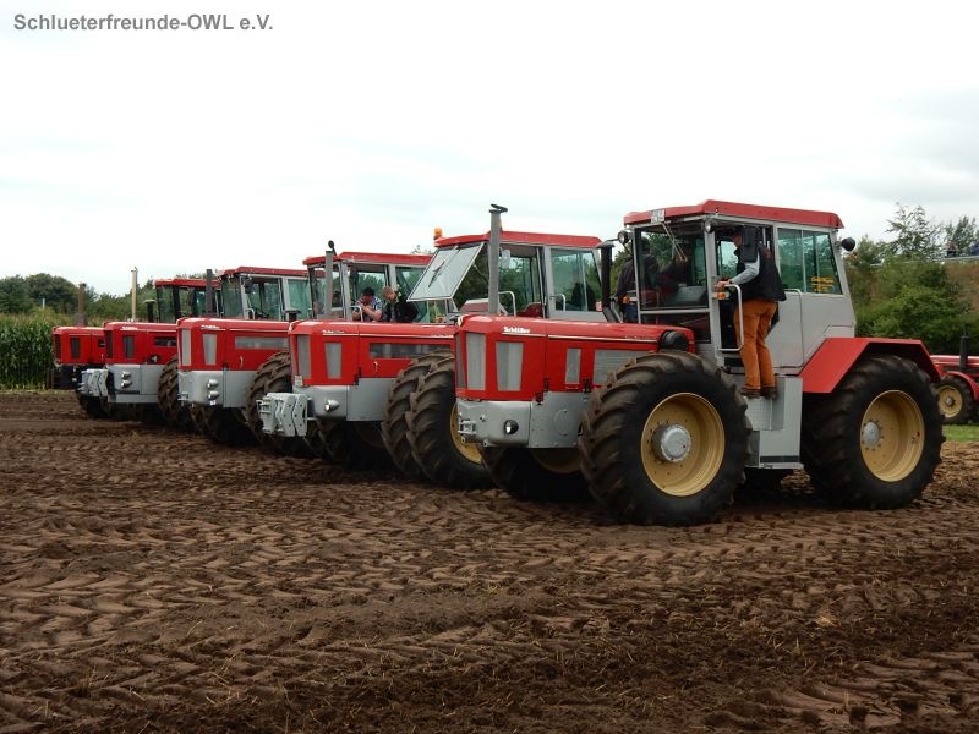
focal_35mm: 43
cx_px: 490
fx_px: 1216
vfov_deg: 33.6
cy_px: 367
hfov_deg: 43.9
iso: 125
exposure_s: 1/200
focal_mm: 7.6
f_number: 4.2
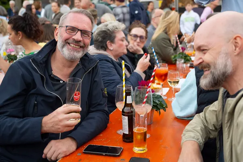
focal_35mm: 32
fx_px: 213
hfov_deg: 59.5
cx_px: 122
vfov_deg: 41.7
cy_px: 81
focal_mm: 31.5
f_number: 2.8
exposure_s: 1/160
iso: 500
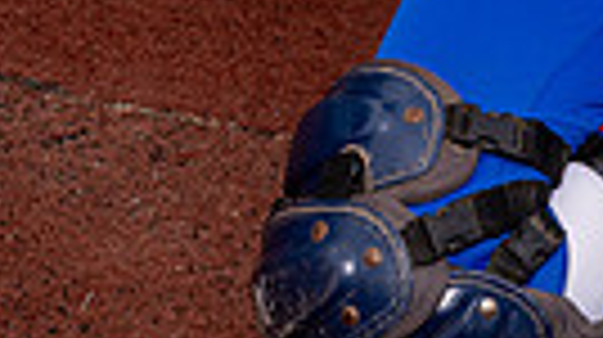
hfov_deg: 15.5
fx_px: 2188
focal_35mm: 137
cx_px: 554
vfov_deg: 7.9
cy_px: -572
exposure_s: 1/250
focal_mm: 39
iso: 100
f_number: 8
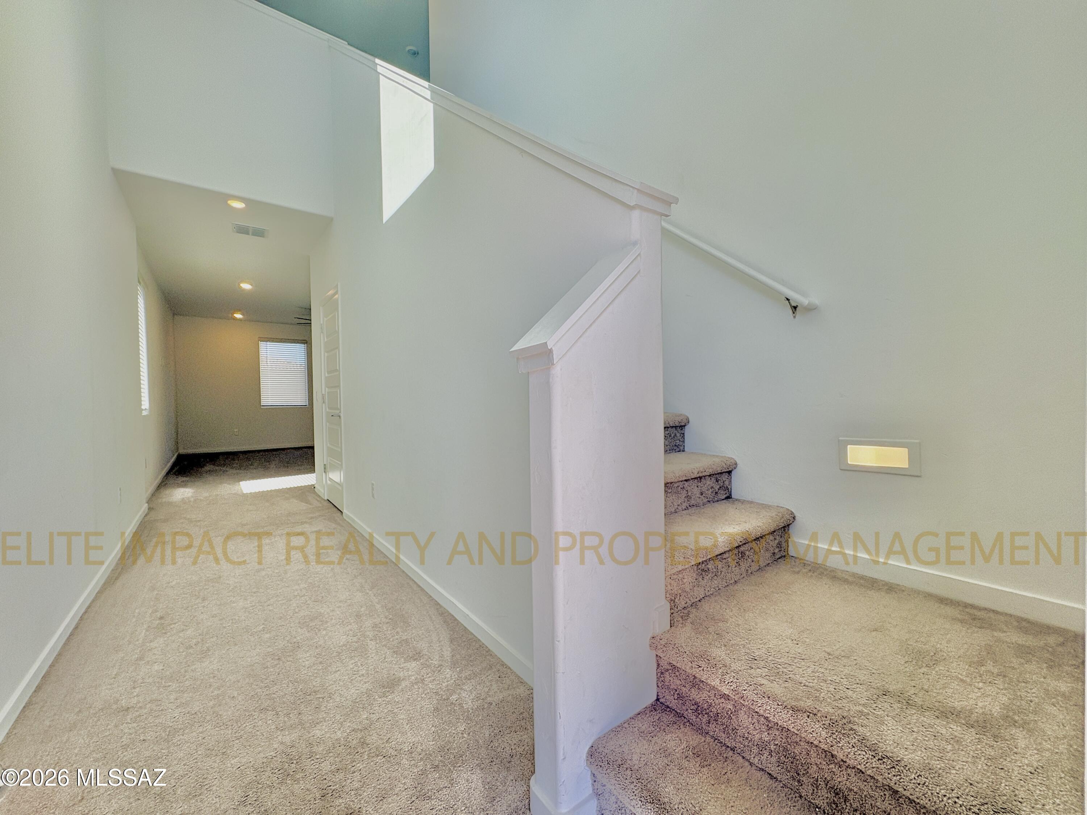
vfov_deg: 85.7
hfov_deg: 102.1
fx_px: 440
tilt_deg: -0.6
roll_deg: +1.1
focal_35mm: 14
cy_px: 408
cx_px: 544
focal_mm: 2.22
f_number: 2.2
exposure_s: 1/265
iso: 40
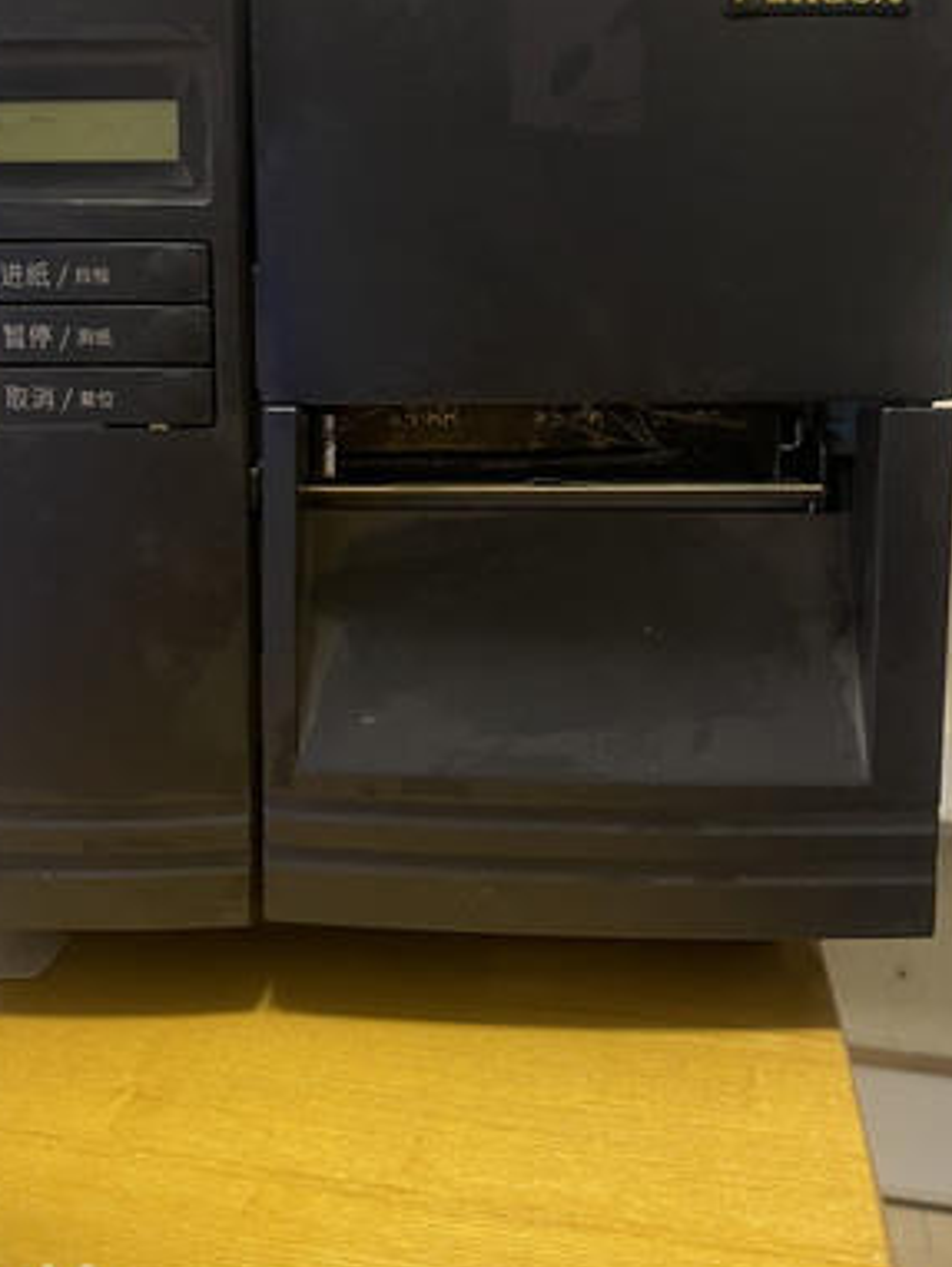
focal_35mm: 34
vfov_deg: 53.9
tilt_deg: -5.9
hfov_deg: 41.7
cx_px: 386
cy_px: 580
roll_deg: +0.0
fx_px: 1245
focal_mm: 4.2
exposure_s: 1/50
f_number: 1.6
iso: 500
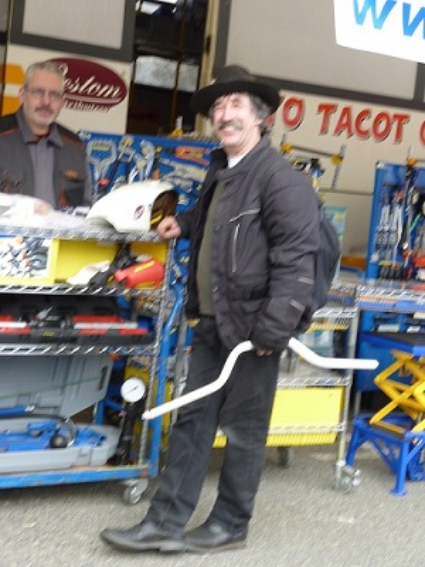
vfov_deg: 27.4
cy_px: 284
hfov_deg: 20.7
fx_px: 1162
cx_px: 212
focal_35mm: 71
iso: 80
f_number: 4.8
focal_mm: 12.7
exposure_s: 1/50
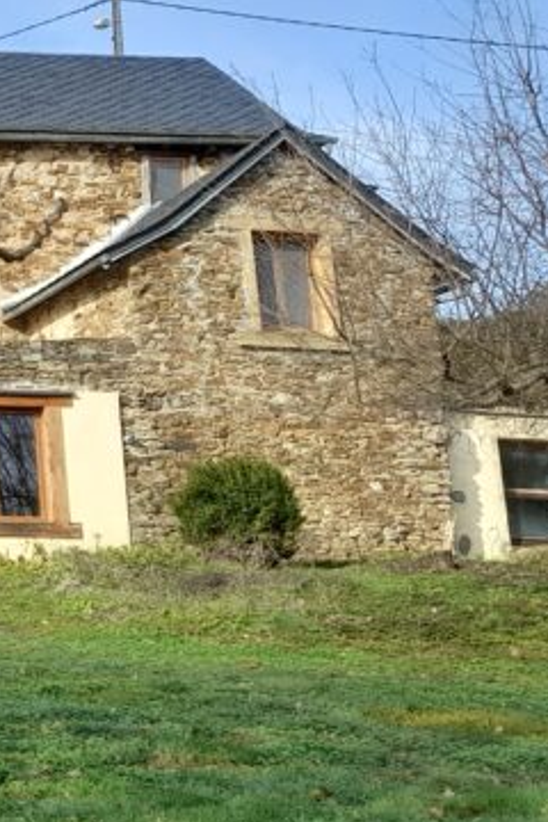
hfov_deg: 15.6
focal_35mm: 74
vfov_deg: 27.3
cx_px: -459
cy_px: 324
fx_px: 1690
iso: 20
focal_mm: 4.6
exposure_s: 1/344
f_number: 2
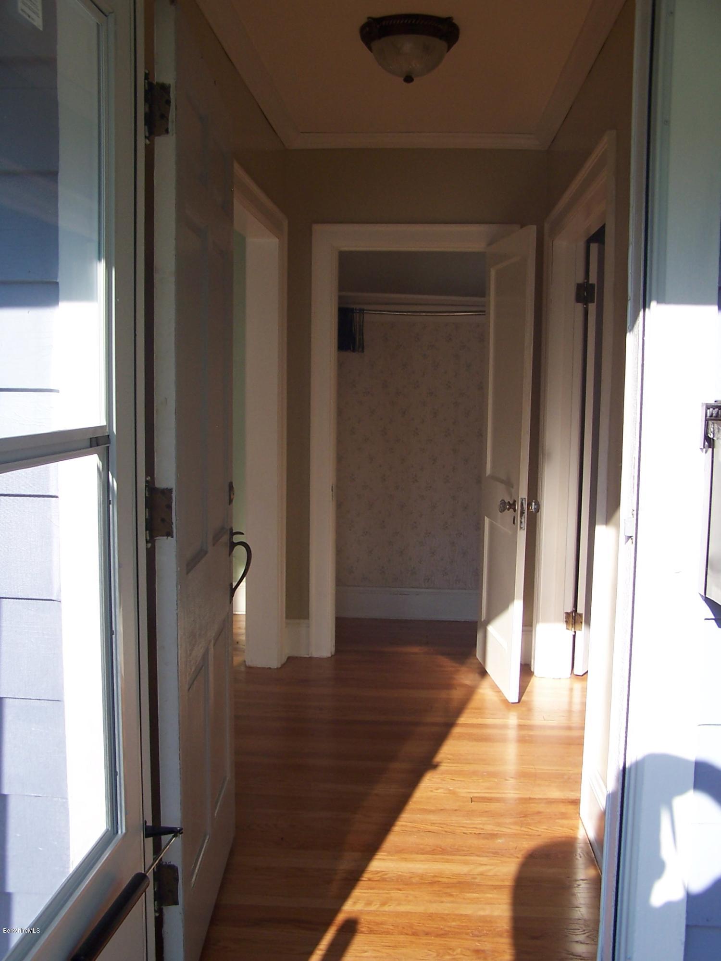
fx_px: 1055
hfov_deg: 37.7
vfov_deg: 49.0
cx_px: 360
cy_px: 480
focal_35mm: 38
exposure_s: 1/500
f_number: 2.8
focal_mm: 6.3
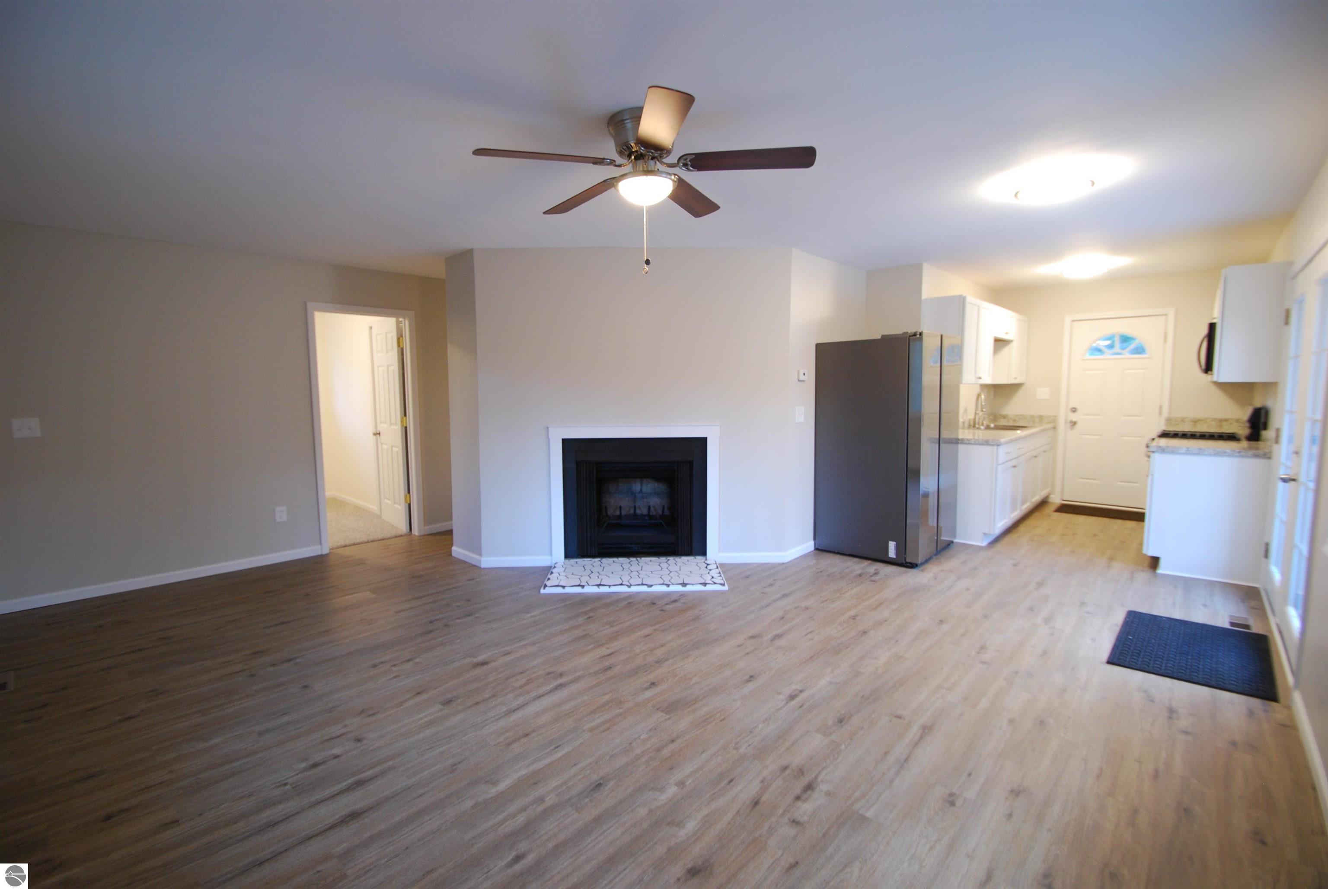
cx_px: 664
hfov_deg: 100.3
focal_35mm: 15
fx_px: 554
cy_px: 444
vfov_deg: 77.5
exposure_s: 1/13
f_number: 3.5
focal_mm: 10
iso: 400
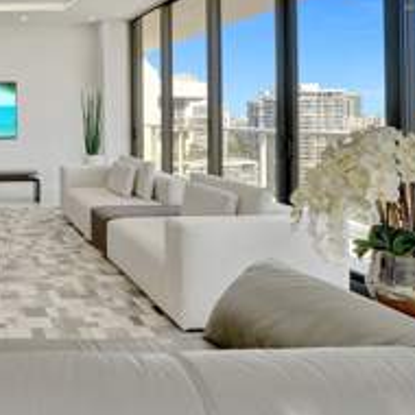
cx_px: -42
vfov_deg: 52.3
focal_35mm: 30
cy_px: 117
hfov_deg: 42.5
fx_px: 407
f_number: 7.1
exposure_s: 1/500
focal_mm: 14
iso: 1250
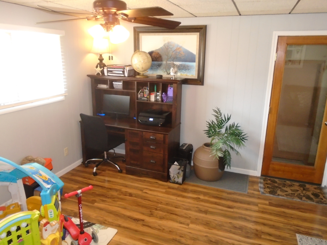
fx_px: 246
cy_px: 122
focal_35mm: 26
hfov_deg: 67.3
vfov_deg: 53.1
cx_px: 164
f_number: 3.2
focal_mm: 4.6
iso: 400
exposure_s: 1/30
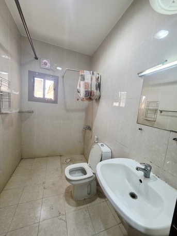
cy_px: 118
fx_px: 89
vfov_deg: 106.2
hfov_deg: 89.9
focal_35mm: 13
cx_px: 88
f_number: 1.9
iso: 400
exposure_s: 1/50.3
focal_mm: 2.2
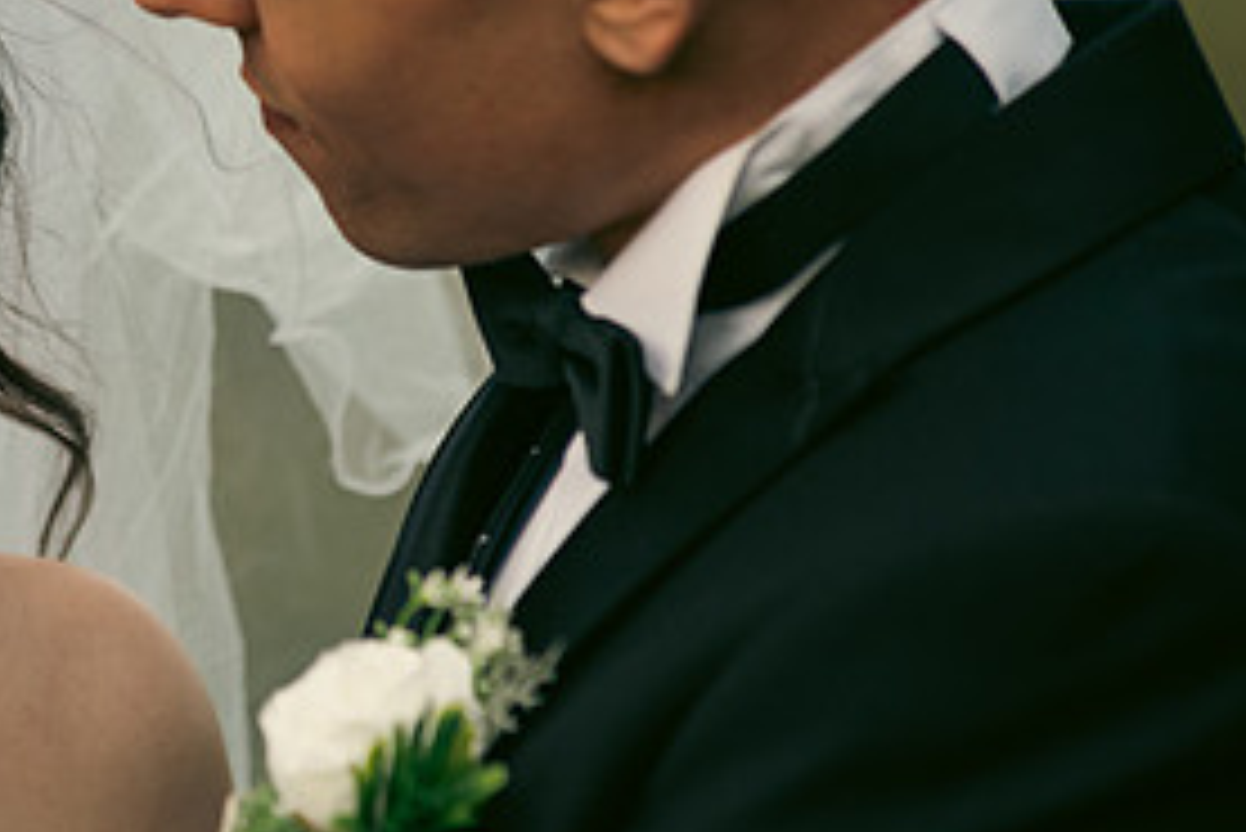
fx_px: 13436
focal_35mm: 388
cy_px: 214
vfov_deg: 3.5
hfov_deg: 5.3
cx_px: -36
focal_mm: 185
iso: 320
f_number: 3.5
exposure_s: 1/200
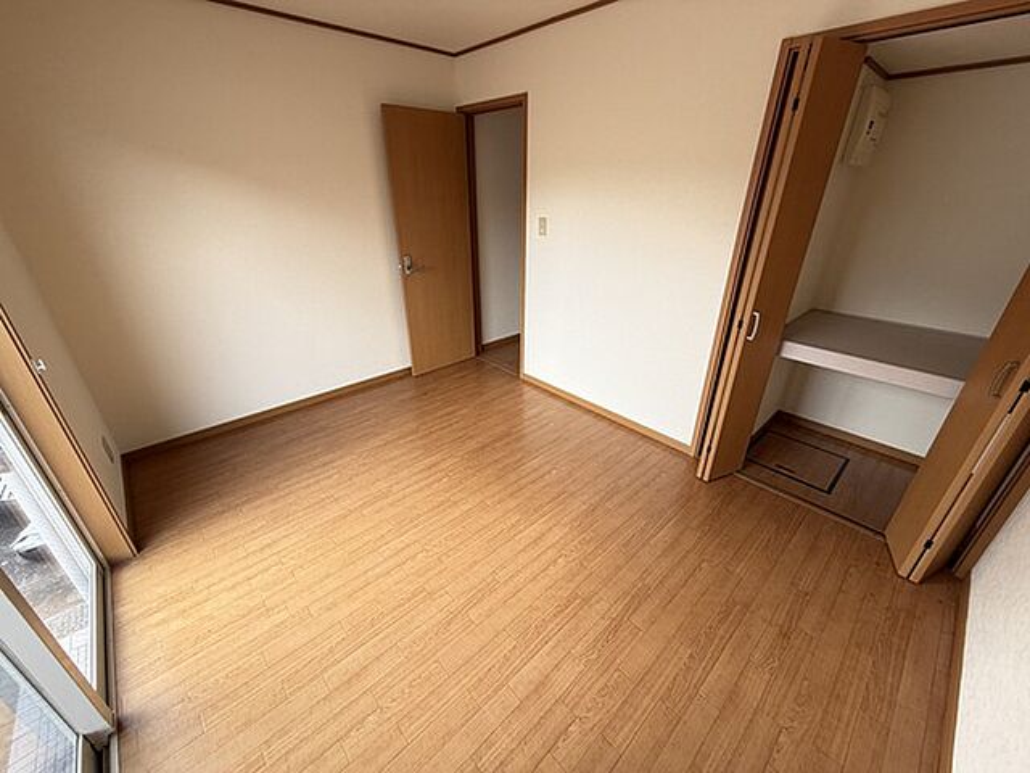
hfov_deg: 102.1
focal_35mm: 14
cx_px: 515
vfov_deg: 85.7
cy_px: 386
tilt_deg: -25.6
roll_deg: +0.9
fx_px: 417
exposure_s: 1/121
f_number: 2.2
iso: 125
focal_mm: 2.22
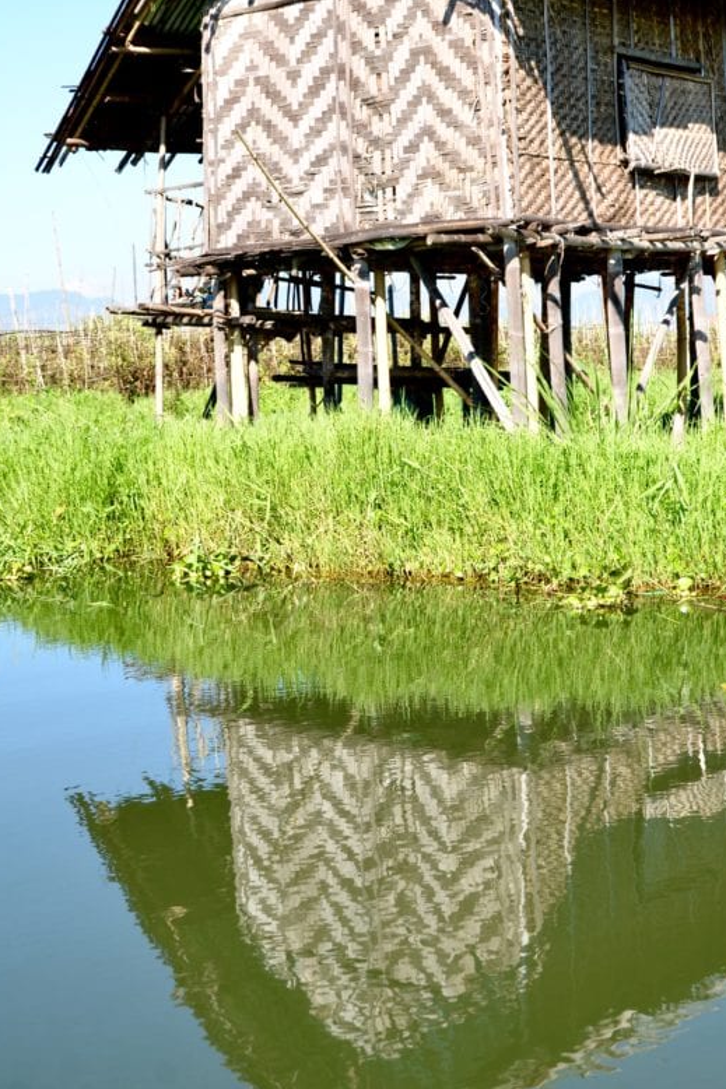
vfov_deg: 31.9
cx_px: 436
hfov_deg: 21.5
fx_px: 1906
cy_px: 488
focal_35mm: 63
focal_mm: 32
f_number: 9
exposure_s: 1/320
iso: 250
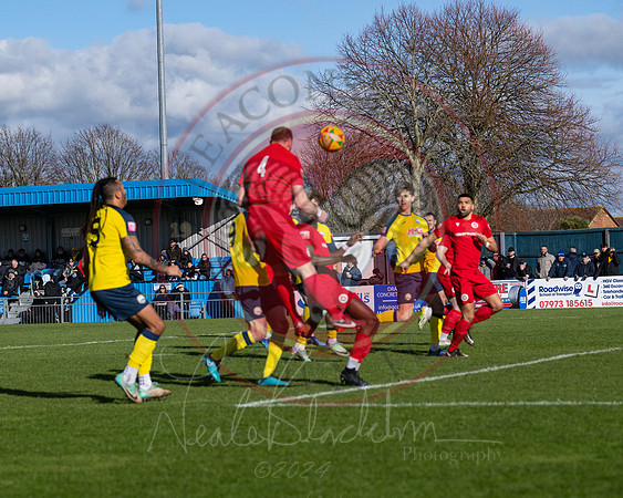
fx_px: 2449
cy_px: 190
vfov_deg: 11.6
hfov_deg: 14.5
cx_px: 277
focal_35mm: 133
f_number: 4
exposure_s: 1/12800
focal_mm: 87
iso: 400
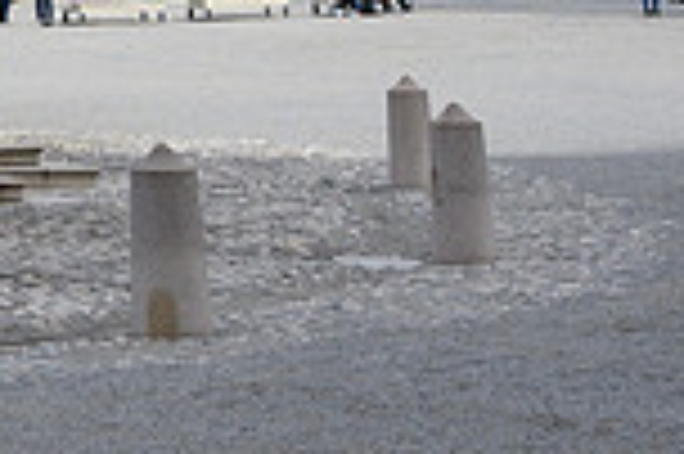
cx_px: -513
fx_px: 2240
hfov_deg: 15.2
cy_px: -405
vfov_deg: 10.7
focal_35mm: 118
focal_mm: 21
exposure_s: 1/200
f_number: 8
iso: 64
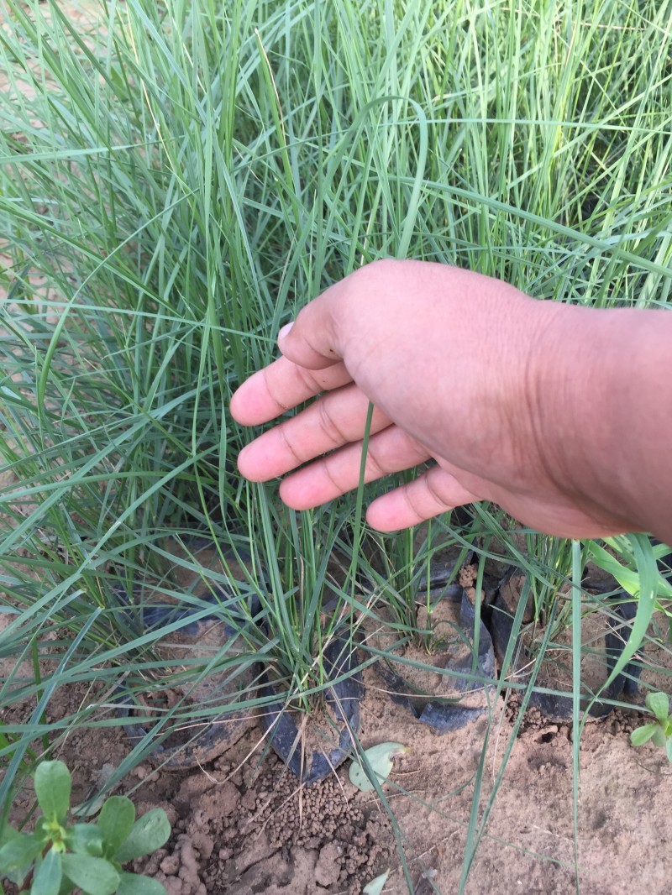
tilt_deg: -50.6
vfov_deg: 61.6
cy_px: 448
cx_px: 336
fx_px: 750
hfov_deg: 48.2
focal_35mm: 29
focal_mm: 4.15
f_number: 2.2
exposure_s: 1/180
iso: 32
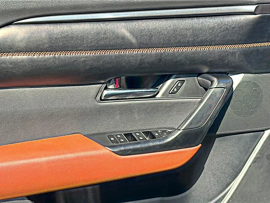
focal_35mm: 52
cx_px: 135
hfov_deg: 36.8
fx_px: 406
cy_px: 102
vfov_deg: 28.0
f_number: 1.78
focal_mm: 6.86
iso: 64
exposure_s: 1/588
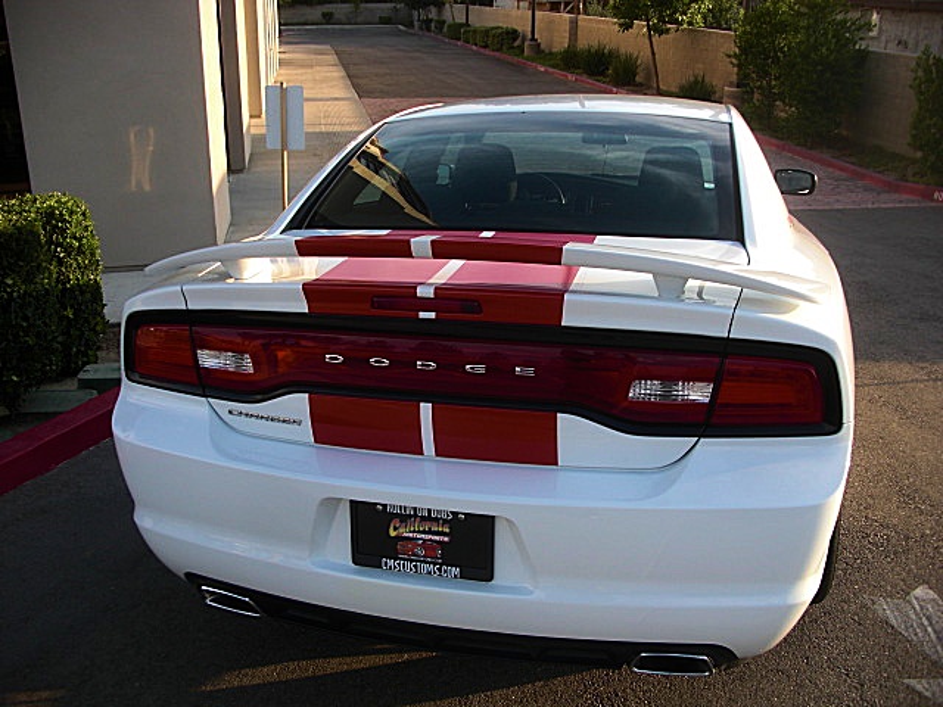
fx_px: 981
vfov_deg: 39.7
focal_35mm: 36
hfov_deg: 51.4
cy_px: 354
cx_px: 472
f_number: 2.8
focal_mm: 6.3
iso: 50
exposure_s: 1/250
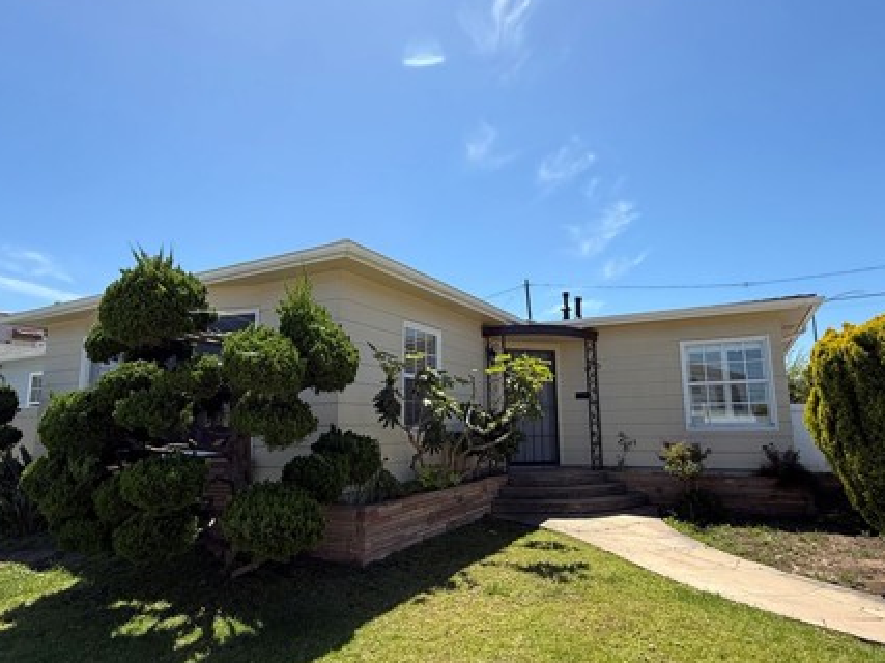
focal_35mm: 21
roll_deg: +0.4
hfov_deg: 79.0
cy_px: 338
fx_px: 537
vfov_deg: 63.4
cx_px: 450
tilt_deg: +9.9
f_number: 2.2
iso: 50
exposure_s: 1/1464
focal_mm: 2.22
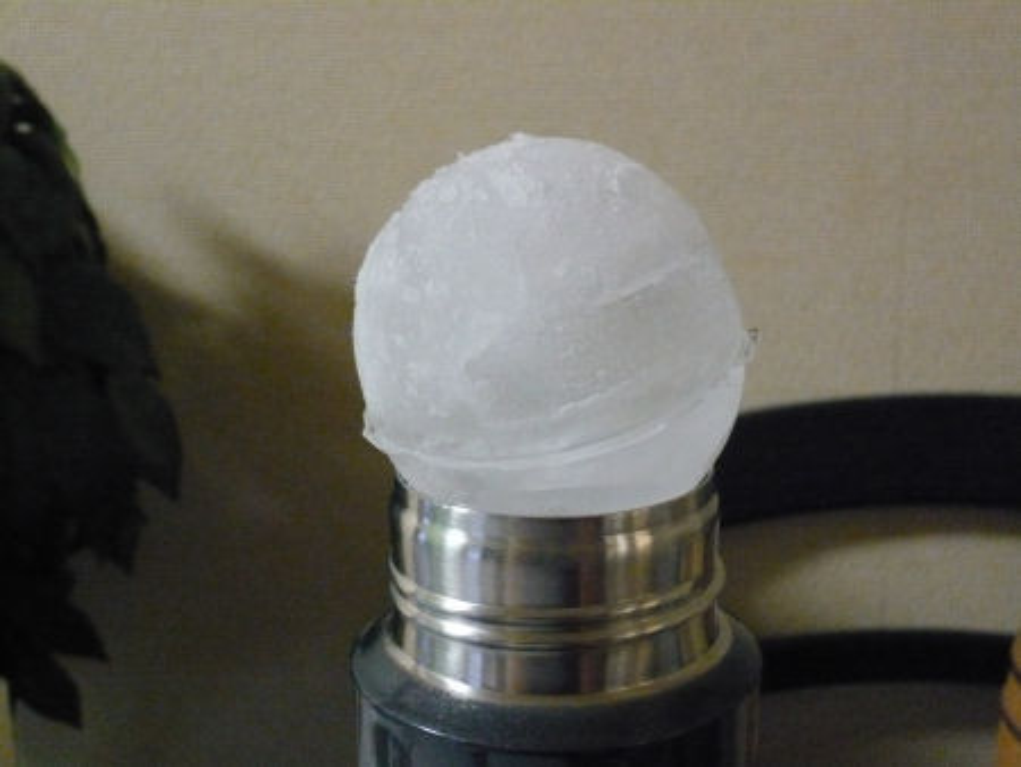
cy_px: 384
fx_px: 1505
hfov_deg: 37.5
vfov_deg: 28.6
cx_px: 510
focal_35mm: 51
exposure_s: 1/13
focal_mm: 8.4
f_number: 3.8
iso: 800
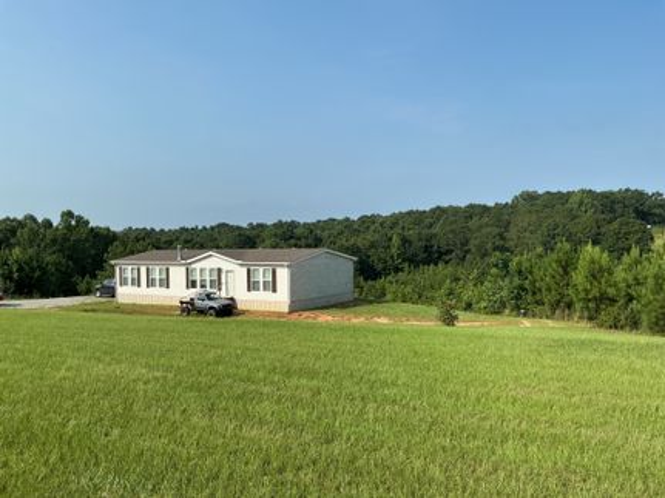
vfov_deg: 48.2
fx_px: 557
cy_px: 249
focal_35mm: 29
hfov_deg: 61.7
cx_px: 332
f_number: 1.8
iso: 25
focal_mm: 3
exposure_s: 1/1279
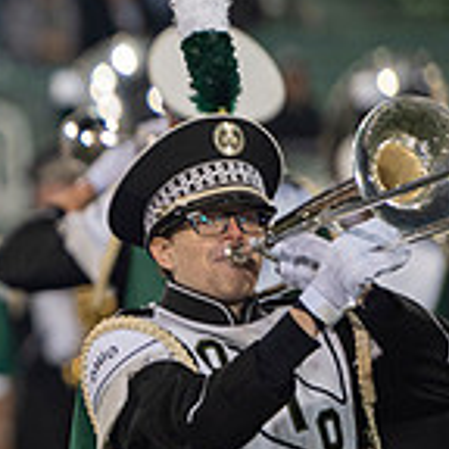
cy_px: 187
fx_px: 10038
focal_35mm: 684
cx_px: -415
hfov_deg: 2.6
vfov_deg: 2.6
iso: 1000
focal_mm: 200
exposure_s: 1/500
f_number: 2.8
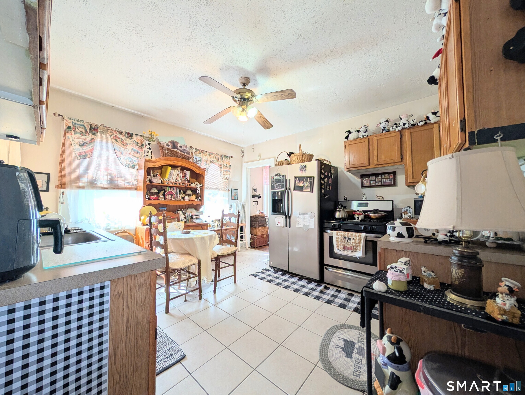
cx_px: 262
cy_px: 198
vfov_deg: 94.6
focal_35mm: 12
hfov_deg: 110.5
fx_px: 182
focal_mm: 2.02
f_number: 1.7
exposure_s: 1/120
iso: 67
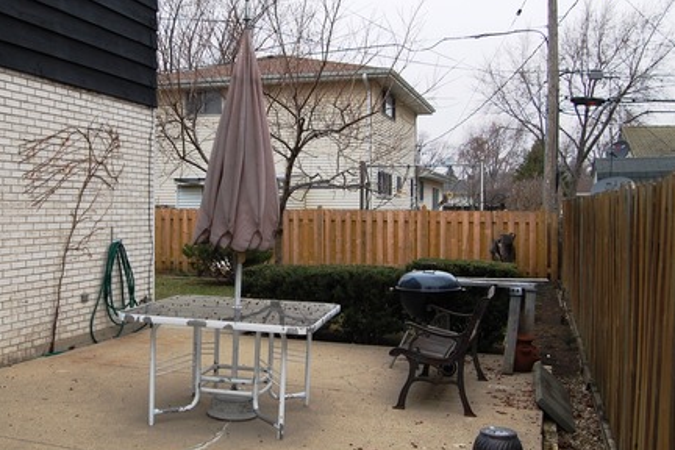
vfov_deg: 33.4
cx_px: 245
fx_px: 750
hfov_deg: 47.9
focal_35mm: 40
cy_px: 222
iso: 200
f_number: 6.3
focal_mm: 18
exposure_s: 1/160
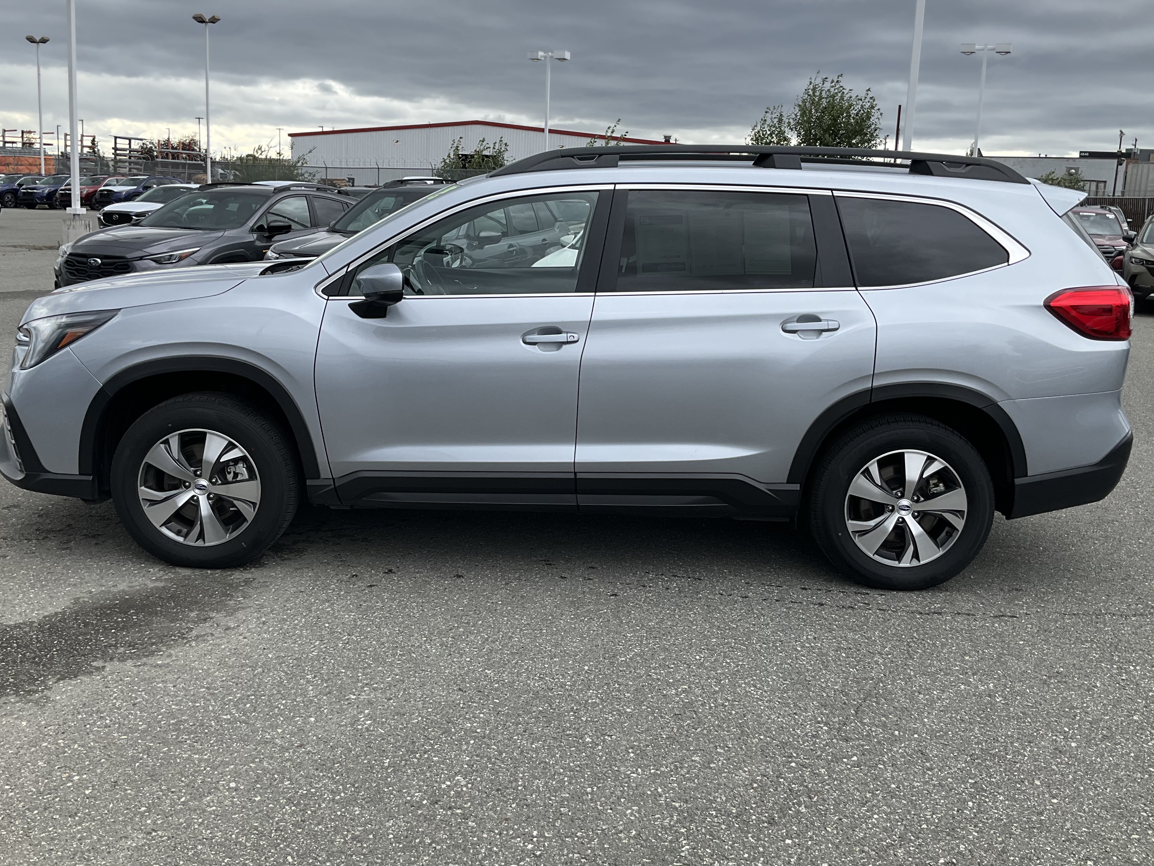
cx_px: 580
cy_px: 385
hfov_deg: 54.0
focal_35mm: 34
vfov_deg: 41.7
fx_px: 1133
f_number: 1.8
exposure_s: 1/657
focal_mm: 3
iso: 25
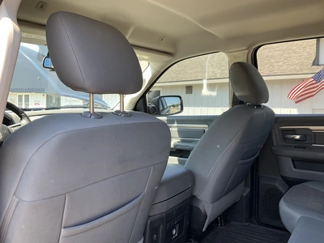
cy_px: 122
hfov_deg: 61.7
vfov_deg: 48.2
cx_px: 162
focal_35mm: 29
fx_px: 271
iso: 25
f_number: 1.8
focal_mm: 3
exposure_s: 1/122
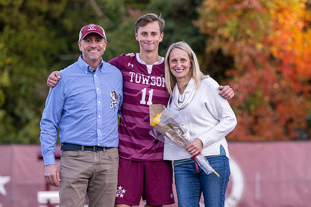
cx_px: 177
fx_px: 1769
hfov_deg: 10.0
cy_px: 113
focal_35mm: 205
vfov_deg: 6.7
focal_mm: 165
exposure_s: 1/400
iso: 800
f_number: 3.5
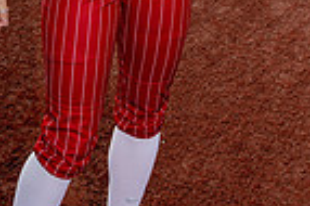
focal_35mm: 110
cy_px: -252
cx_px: 182
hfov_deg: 18.6
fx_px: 946
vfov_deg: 10.9
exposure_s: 1/250
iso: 100
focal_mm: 35
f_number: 5
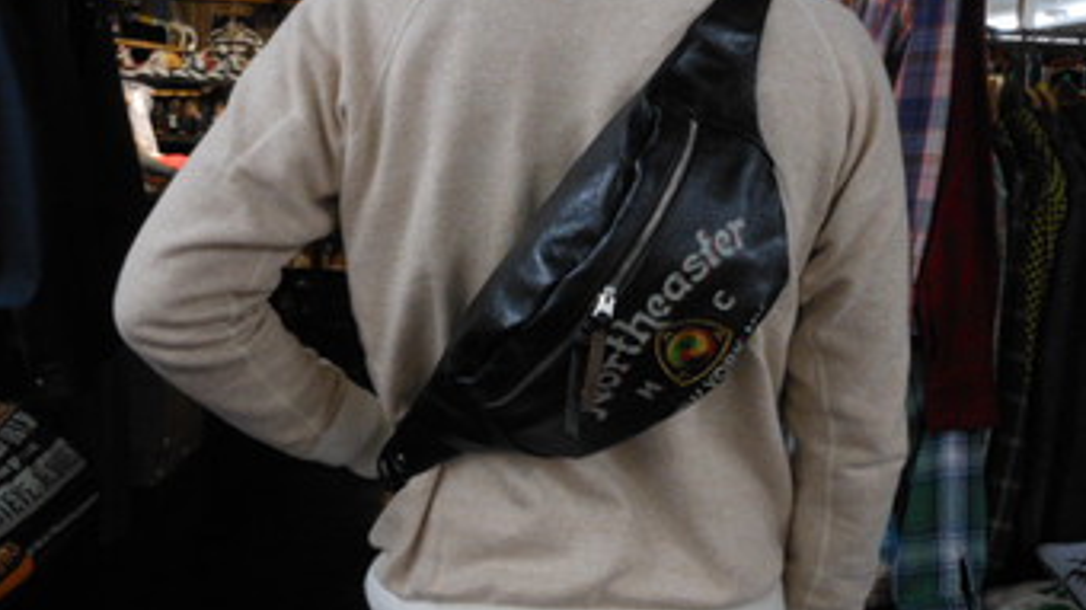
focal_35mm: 37
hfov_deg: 54.0
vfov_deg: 32.0
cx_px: 556
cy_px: 295
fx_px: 1065
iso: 250
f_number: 4
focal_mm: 5.9
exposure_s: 1/30
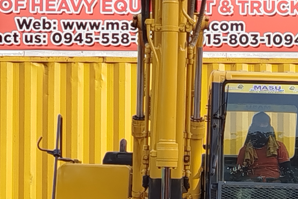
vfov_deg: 7.6
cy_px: 124
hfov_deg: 11.4
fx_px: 1489
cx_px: 134
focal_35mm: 180
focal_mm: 5.31
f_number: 1.7
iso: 50
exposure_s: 1/209
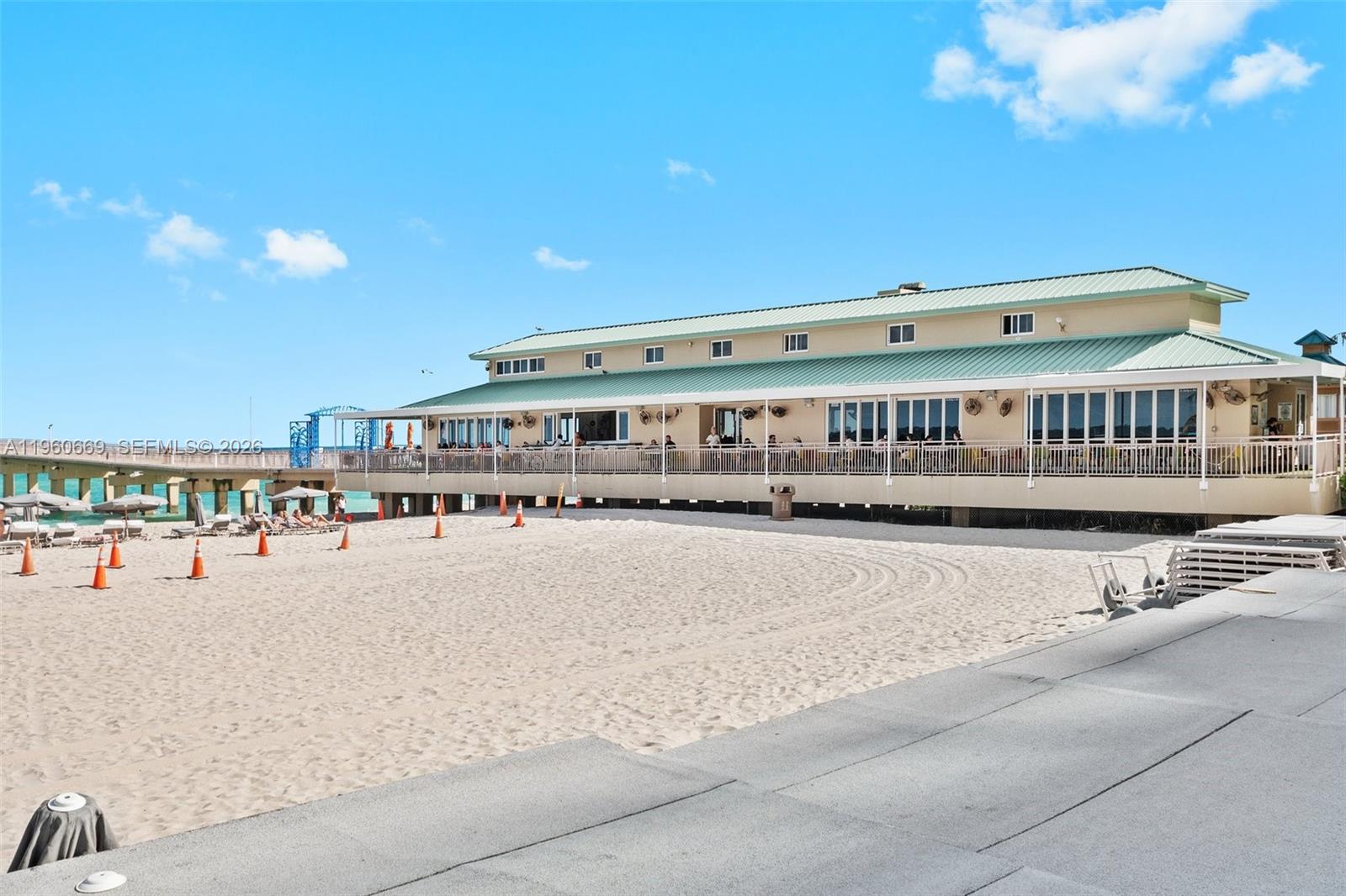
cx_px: 673
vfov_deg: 43.6
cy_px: 448
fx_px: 1121
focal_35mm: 30
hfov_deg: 61.9
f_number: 8
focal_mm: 20
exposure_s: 1/640
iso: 200
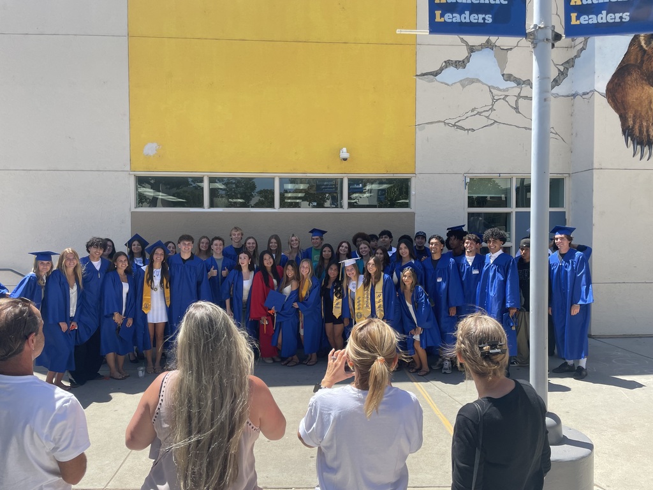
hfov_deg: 67.3
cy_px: 245
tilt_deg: -1.5
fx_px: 490
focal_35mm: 26
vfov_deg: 53.1
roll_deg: +0.1
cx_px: 326
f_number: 1.6
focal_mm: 4.2
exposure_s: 1/1435
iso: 32
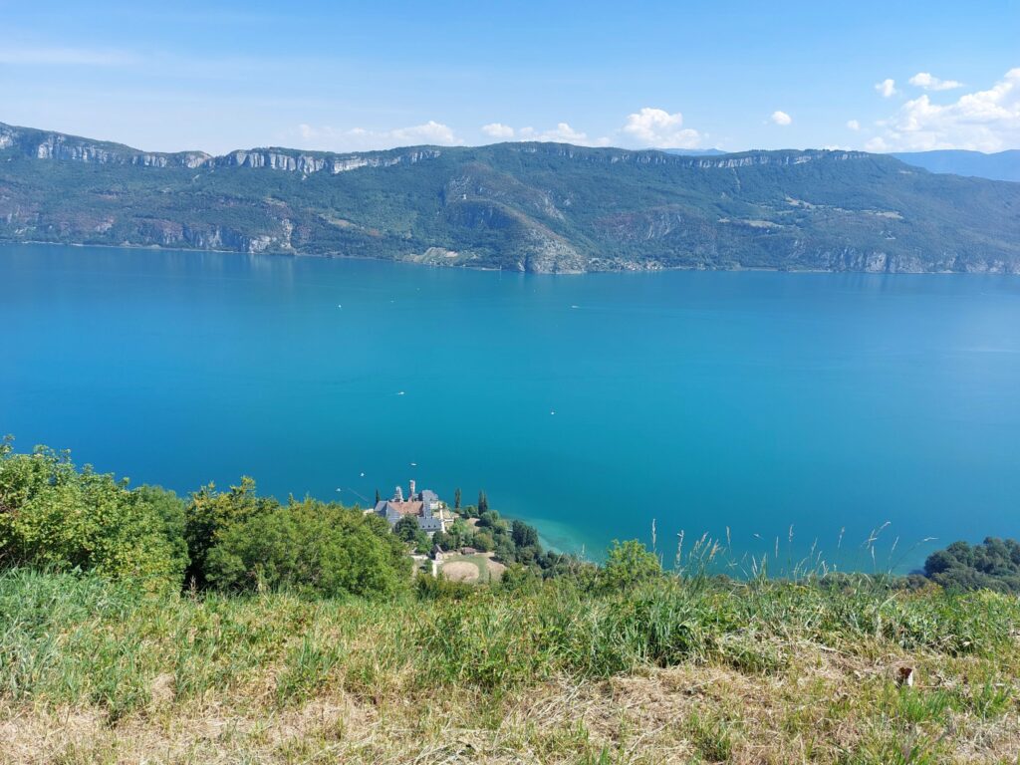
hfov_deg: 69.4
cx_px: 510
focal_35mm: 25
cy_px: 382
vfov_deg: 54.9
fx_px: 737
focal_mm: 5.23
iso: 25
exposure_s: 1/774
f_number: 1.8
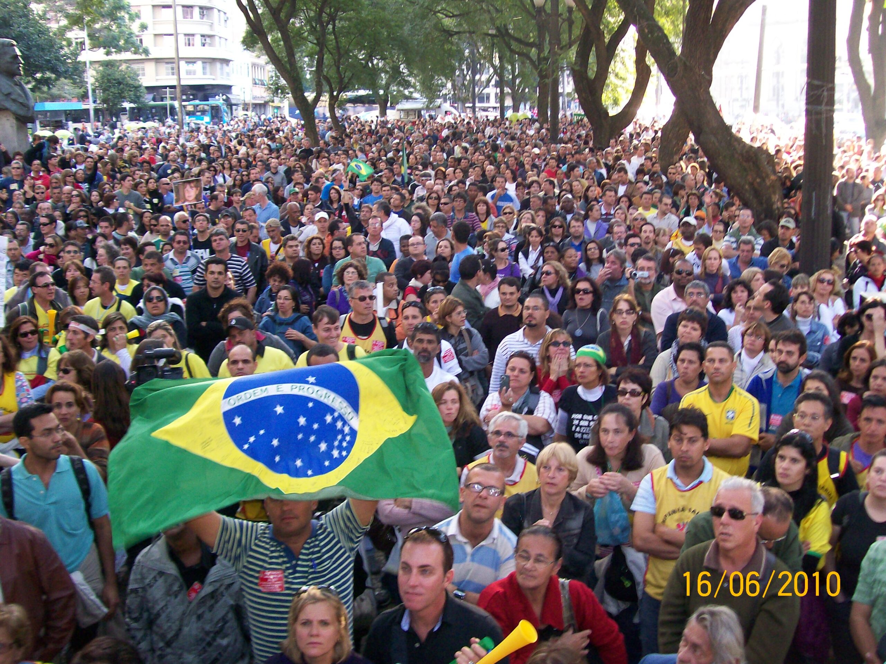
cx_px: 443
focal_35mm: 36
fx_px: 921
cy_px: 332
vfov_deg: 39.7
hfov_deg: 51.4
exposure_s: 1/64
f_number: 2.7
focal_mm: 6
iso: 140
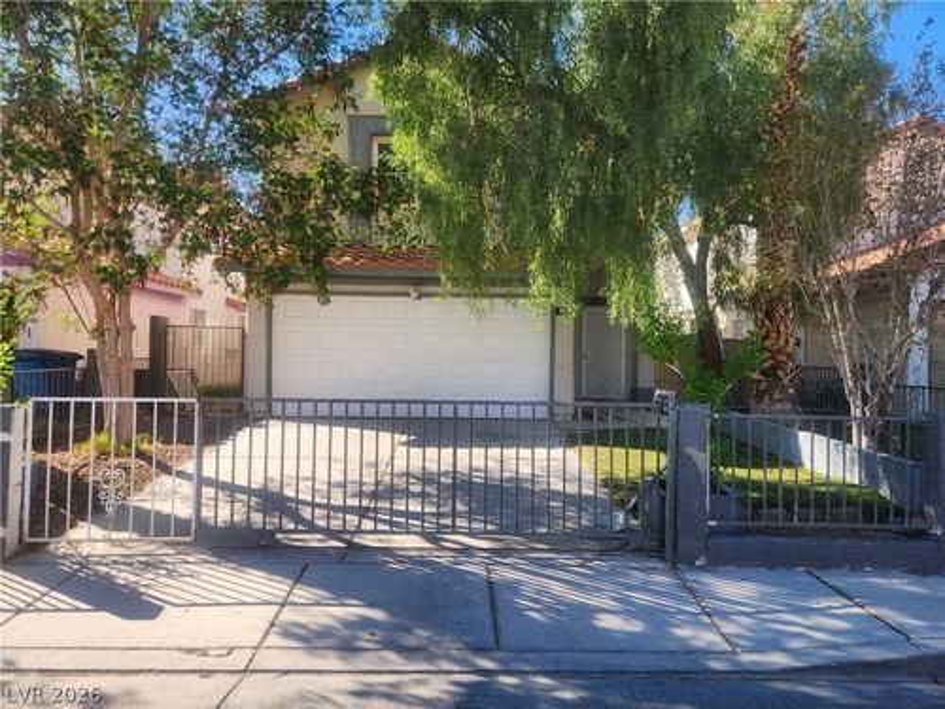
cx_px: 472
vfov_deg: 58.9
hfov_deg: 73.9
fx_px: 628
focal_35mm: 23
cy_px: 354
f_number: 1.8
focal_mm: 5.4
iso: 20
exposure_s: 1/624
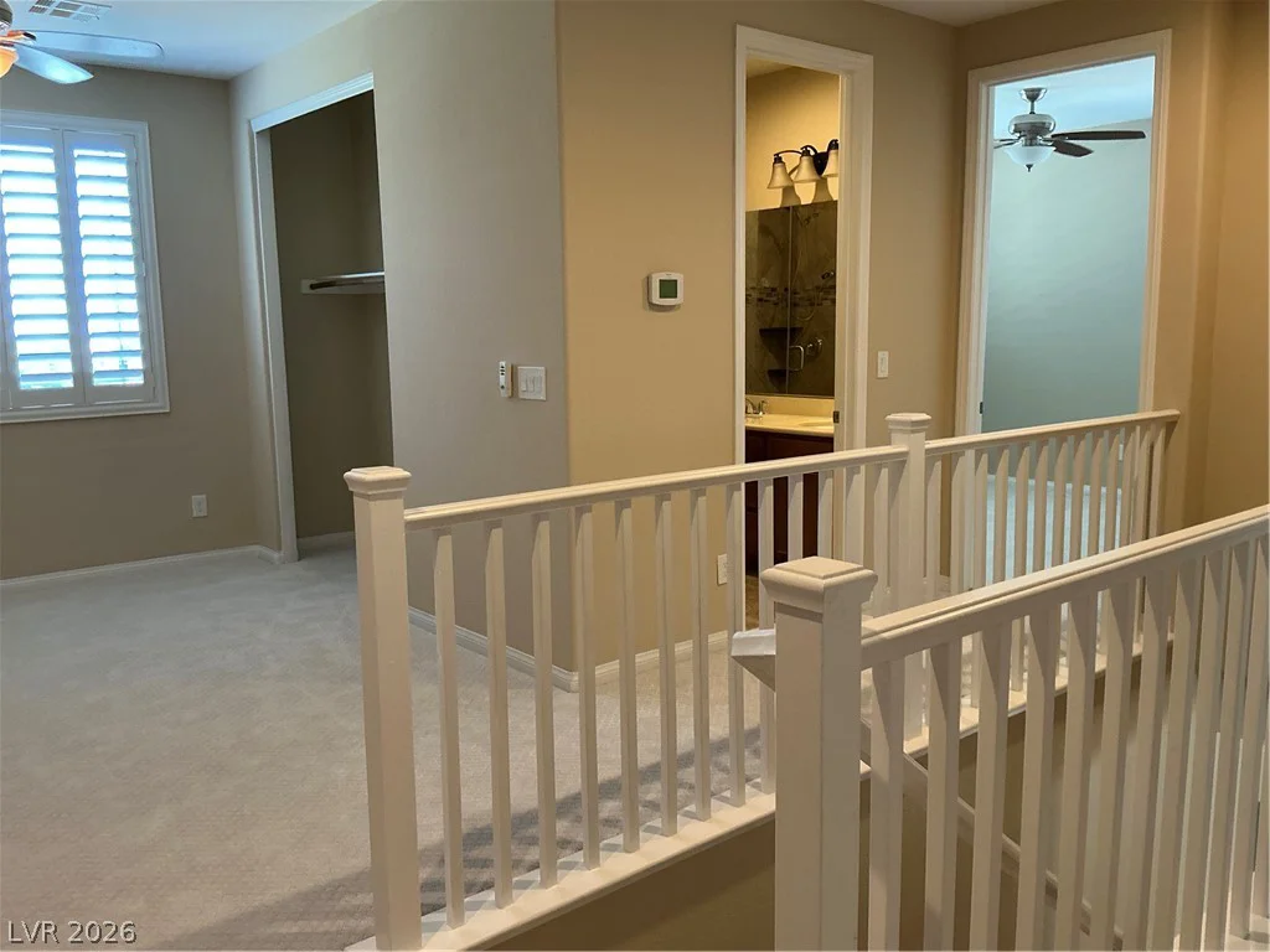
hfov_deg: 63.4
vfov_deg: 49.7
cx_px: 635
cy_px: 476
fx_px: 1027
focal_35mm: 28
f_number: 1.8
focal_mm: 3
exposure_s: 1/60
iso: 125
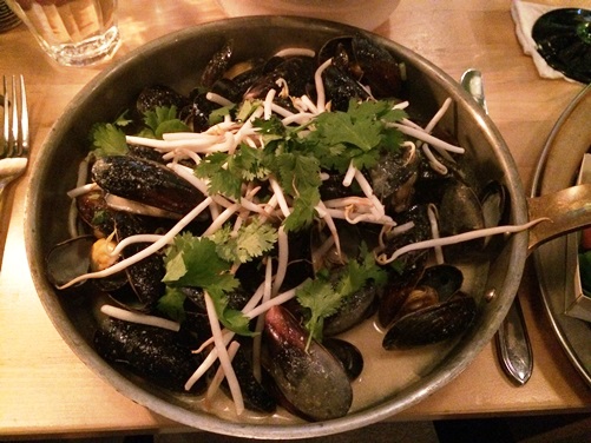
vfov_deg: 46.8
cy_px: 222
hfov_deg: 60.0
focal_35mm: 30
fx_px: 512
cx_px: 296
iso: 800
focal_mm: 4.12
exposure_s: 1/15
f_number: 2.2
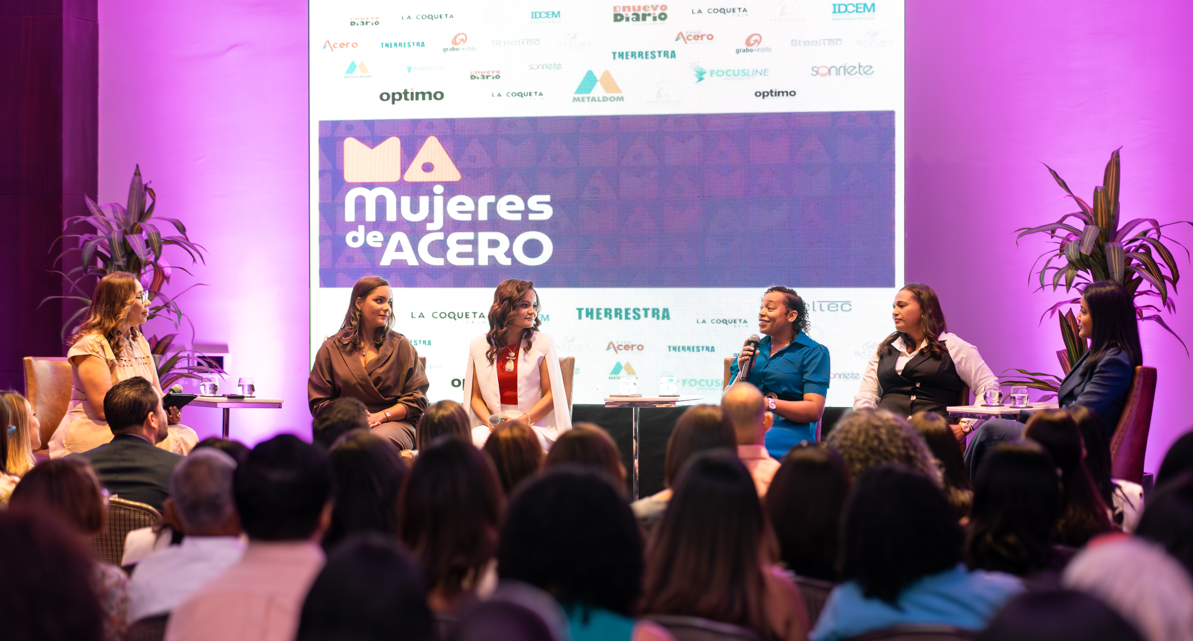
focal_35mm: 90
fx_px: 2817
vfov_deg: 13.0
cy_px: 333
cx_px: 596
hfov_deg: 23.9
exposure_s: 1/160
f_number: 2
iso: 1000
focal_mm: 85
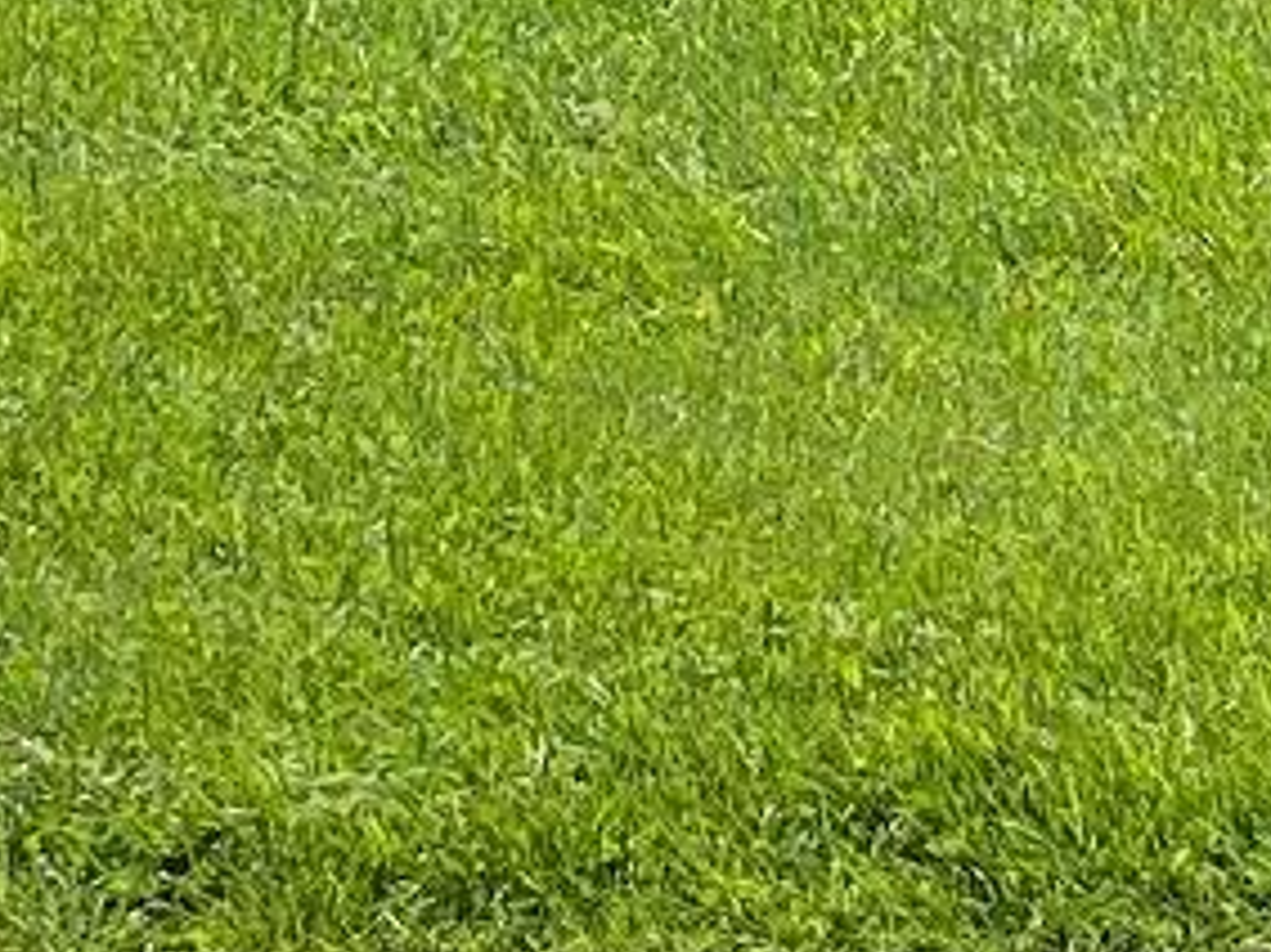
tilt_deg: -0.4
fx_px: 6790
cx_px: 2636
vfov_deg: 7.1
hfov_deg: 9.9
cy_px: -1962
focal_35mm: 185
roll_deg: +2.2
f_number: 1.8
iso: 32
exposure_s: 1/852
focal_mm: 4.25
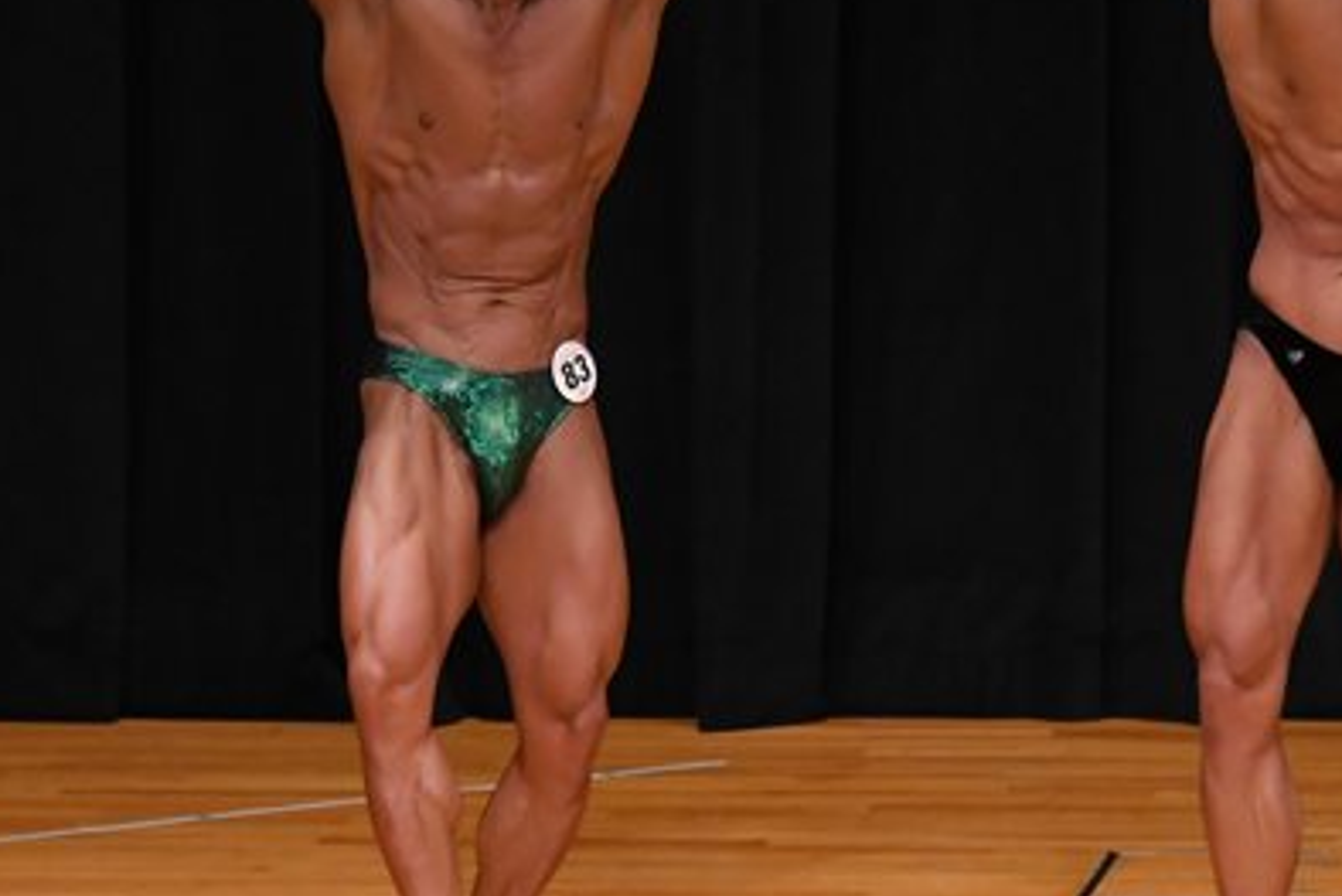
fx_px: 18682
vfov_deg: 2.7
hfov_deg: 4.1
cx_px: 240
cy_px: 419
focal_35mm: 501
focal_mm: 170
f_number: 5.6
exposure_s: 1/400
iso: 3200
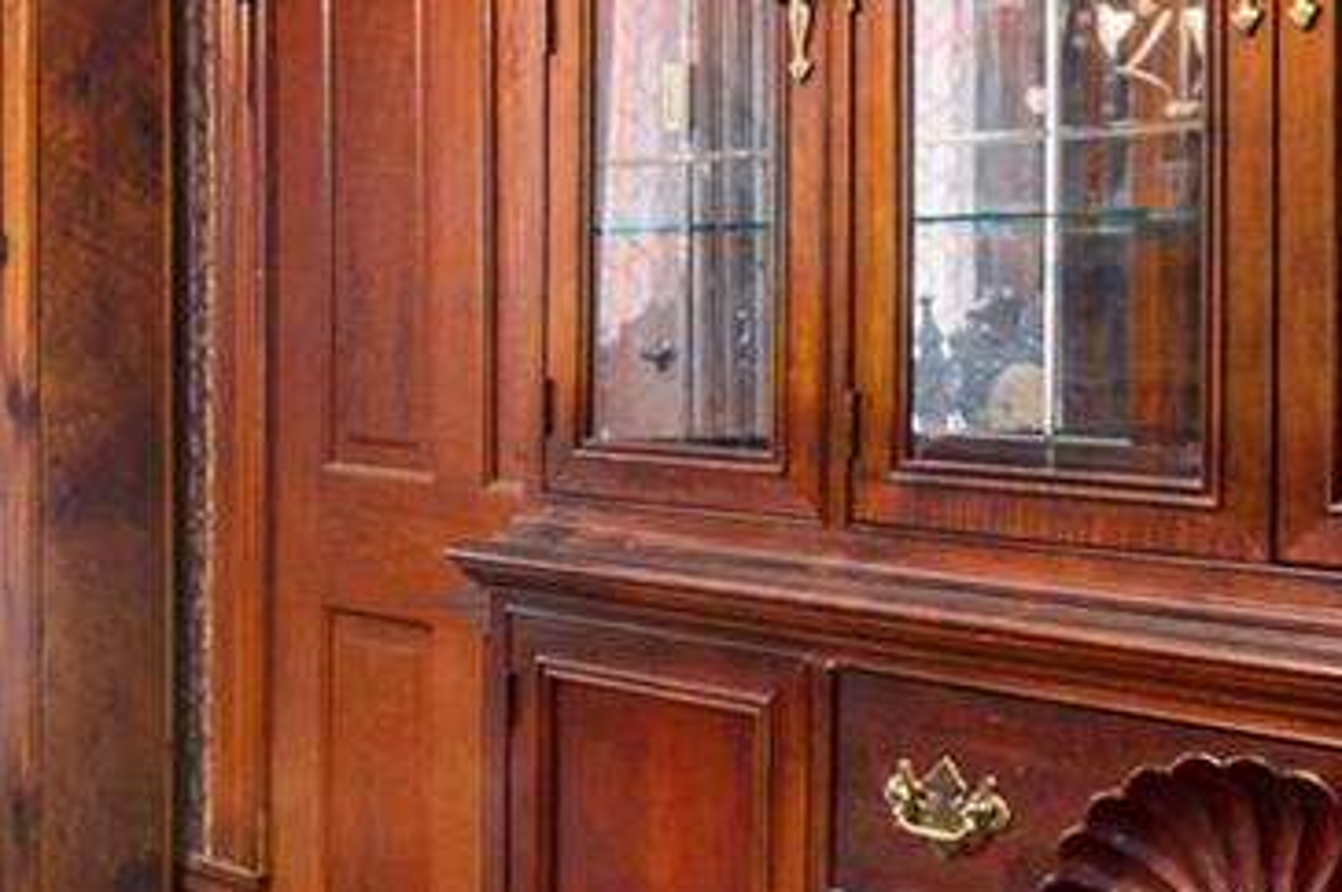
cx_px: -653
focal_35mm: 66
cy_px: 286
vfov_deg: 20.5
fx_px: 2458
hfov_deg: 24.2
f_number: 8
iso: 500
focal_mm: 15
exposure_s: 1/2.5
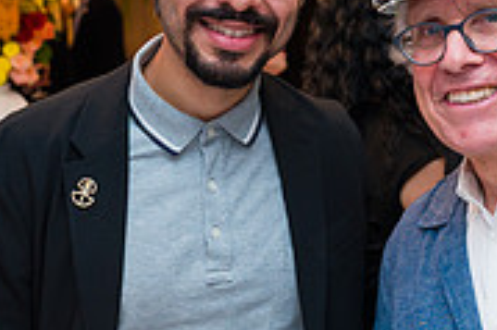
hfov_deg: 23.9
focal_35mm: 85
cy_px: 202
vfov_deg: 16.0
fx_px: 1172
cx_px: 319
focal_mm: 26
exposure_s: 1/160
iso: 800
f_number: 3.2
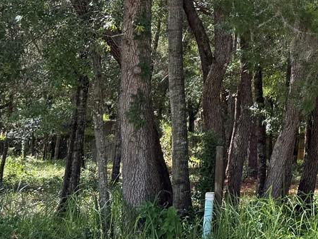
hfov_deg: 20.1
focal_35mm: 86
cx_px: 453
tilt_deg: +12.8
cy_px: -57
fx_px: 790
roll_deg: -1.5
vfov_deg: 16.4
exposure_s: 1/665
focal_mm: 6.76
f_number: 1.78
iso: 100
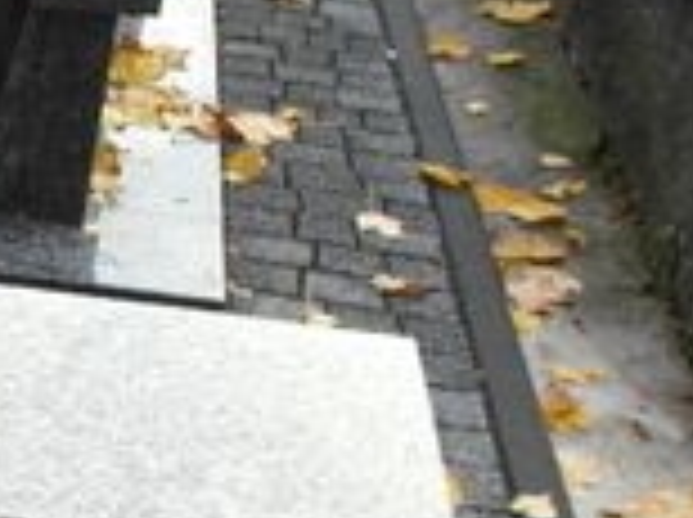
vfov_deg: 14.7
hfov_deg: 16.0
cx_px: -639
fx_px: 1999
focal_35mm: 100
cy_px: 297
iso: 80
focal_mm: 5.2
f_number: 3.4
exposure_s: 1/90
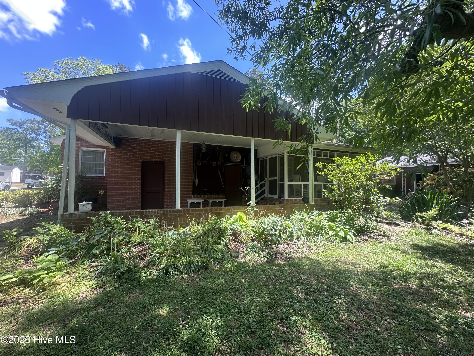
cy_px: 178
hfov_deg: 102.1
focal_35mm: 14
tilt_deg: +2.1
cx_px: 237
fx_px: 192
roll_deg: -0.6
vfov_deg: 85.7
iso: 40
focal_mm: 2.22
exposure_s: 1/182
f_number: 2.2
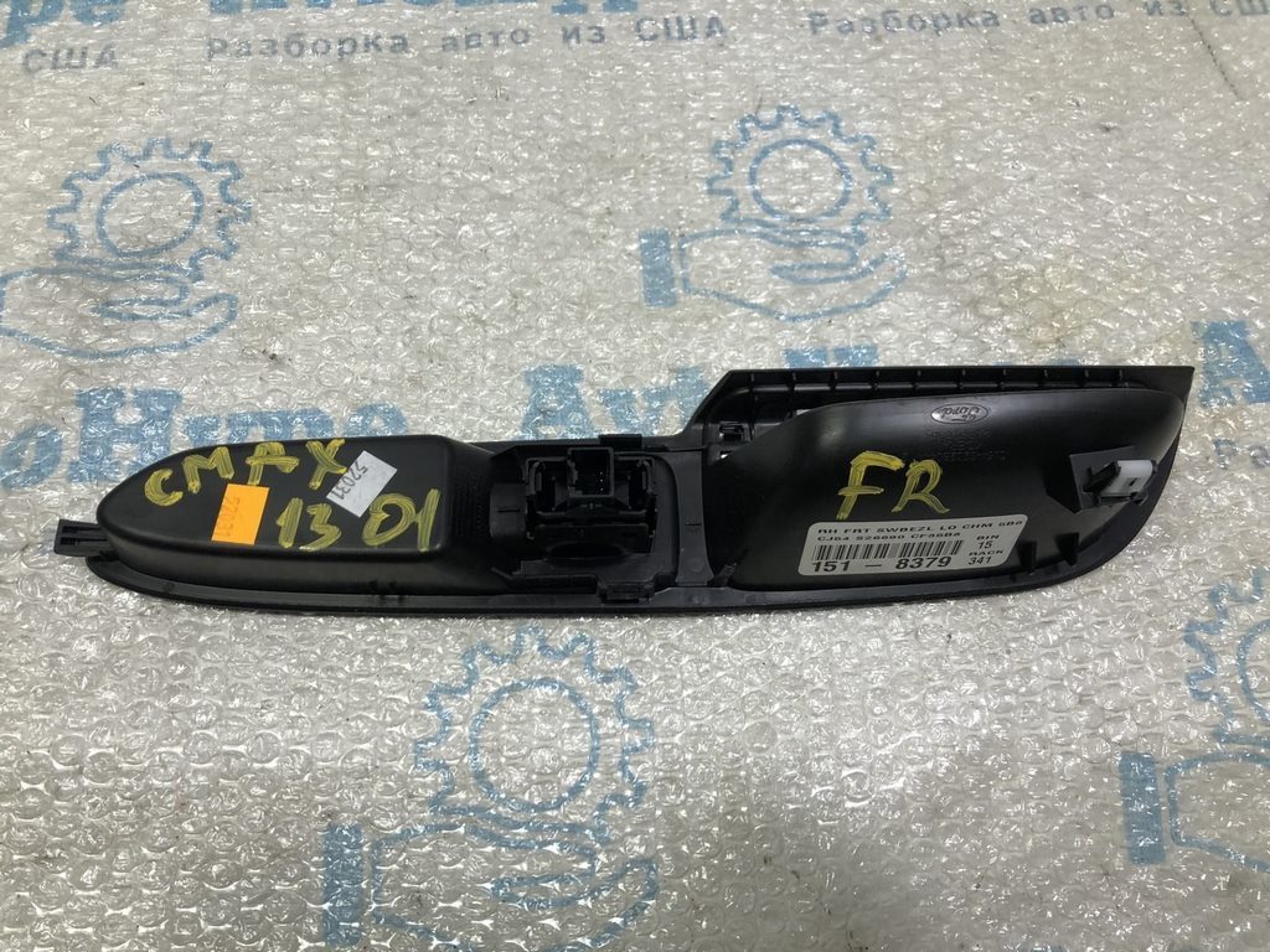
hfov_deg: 63.4
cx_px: 635
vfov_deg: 49.7
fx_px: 1027
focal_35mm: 28
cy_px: 476
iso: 20
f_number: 1.8
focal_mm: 4
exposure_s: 1/33
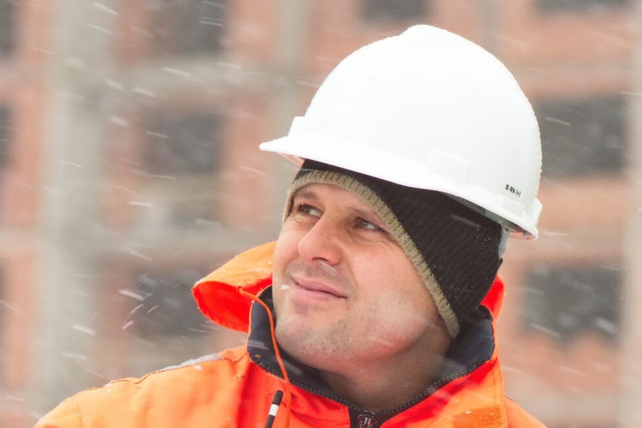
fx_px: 4869
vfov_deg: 5.0
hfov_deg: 7.5
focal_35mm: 273
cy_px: 478
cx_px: 519
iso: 400
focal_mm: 105
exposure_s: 1/125
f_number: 4.5
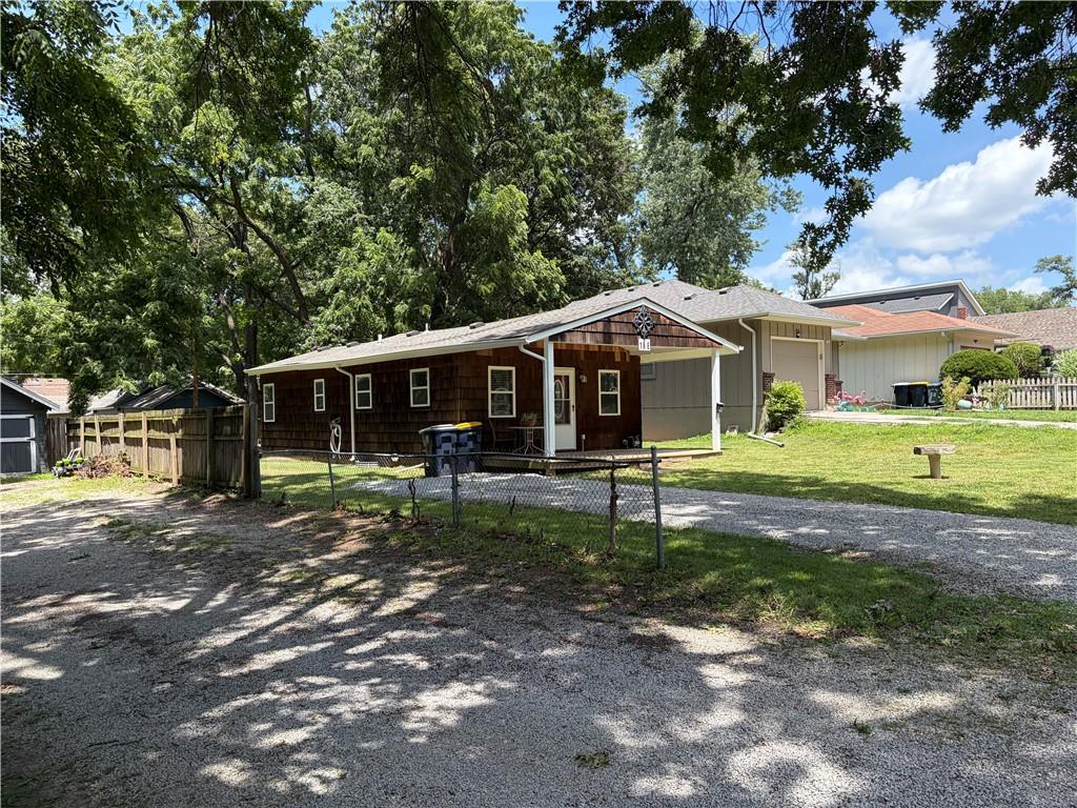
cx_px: 538
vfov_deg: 53.1
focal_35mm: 26
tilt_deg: -0.5
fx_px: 809
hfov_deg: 67.3
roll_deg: +0.1
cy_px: 404
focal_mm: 5.96
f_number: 1.6
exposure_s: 1/1484
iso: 64
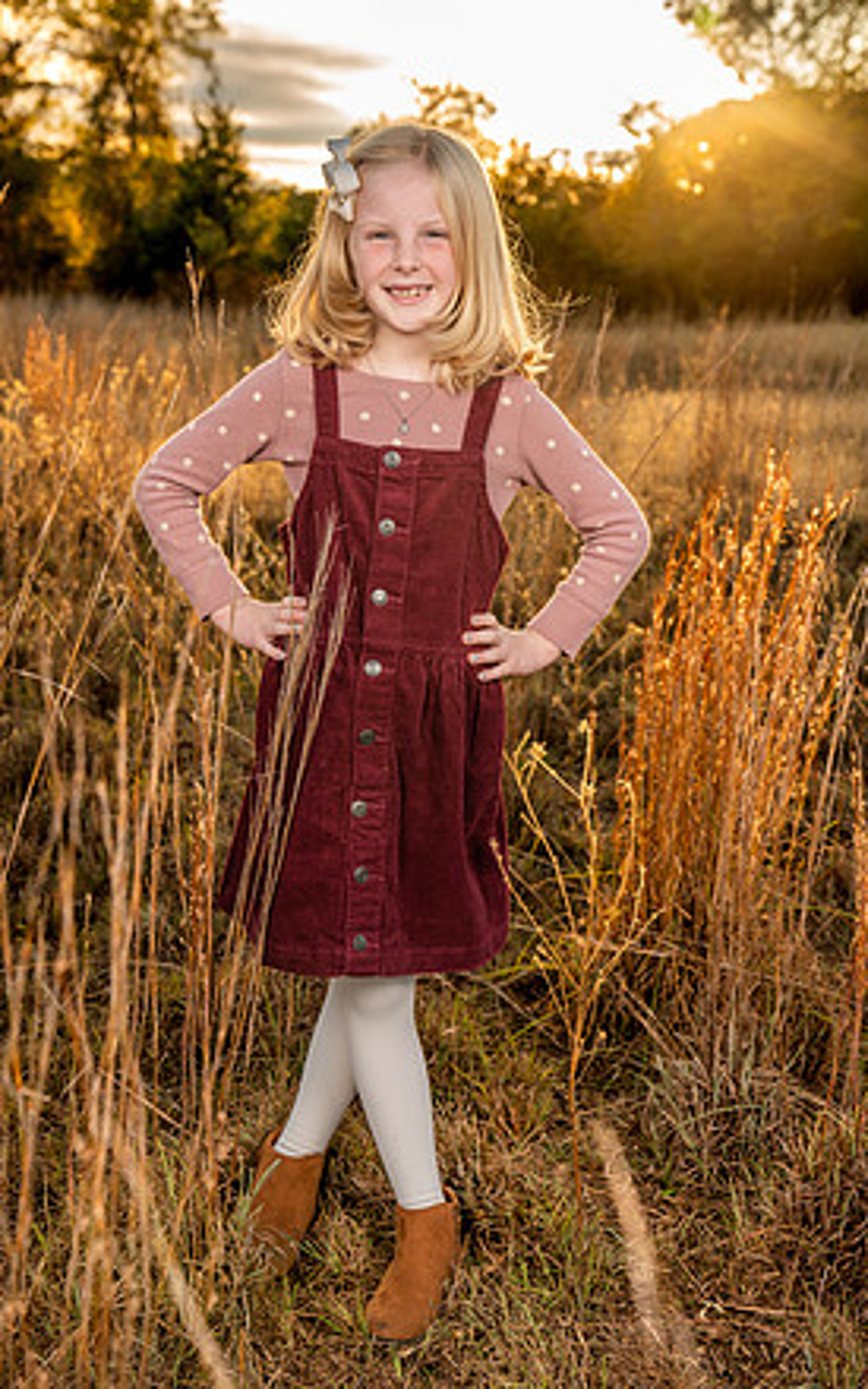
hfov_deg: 26.3
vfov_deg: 41.1
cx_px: 423
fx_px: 1855
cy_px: 691
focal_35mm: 49
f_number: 5
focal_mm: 47
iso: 80
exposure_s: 1/200
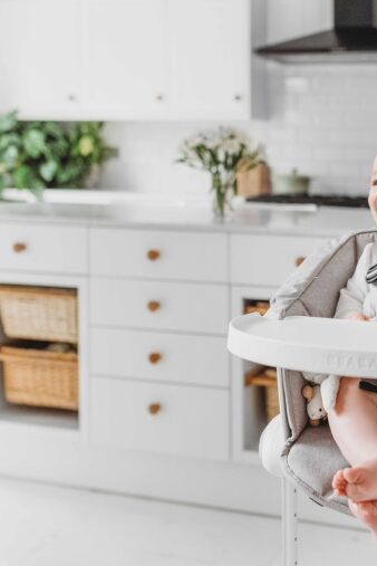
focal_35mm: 53
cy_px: 281
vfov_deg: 37.5
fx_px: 832
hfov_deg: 24.6
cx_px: 357
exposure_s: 1/320
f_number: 3.2
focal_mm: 35
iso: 2000
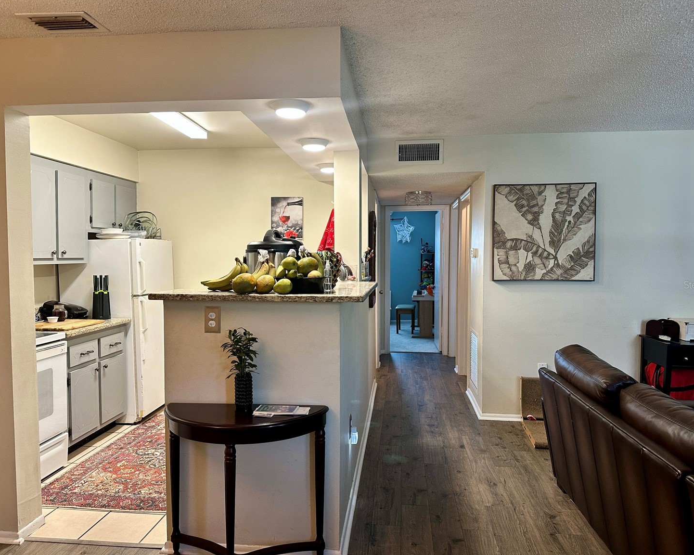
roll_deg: +0.1
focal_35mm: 26
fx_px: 534
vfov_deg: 54.9
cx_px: 344
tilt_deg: -3.0
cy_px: 284
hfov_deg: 66.0
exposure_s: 1/60
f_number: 1.78
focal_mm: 6.86
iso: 160
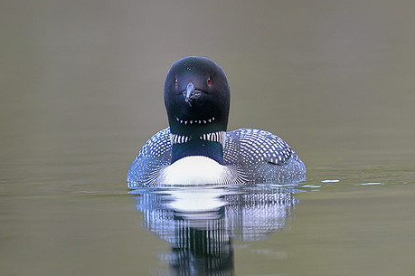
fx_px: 13784
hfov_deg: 1.7
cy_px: 82
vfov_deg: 1.1
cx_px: 201
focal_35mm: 1197
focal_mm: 560
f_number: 4
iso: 1600
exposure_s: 1/250
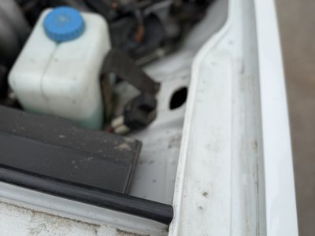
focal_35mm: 24
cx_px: 158
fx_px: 218
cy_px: 118
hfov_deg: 71.6
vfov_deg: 56.8
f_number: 1.78
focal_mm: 6.76
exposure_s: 1/2299
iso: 80
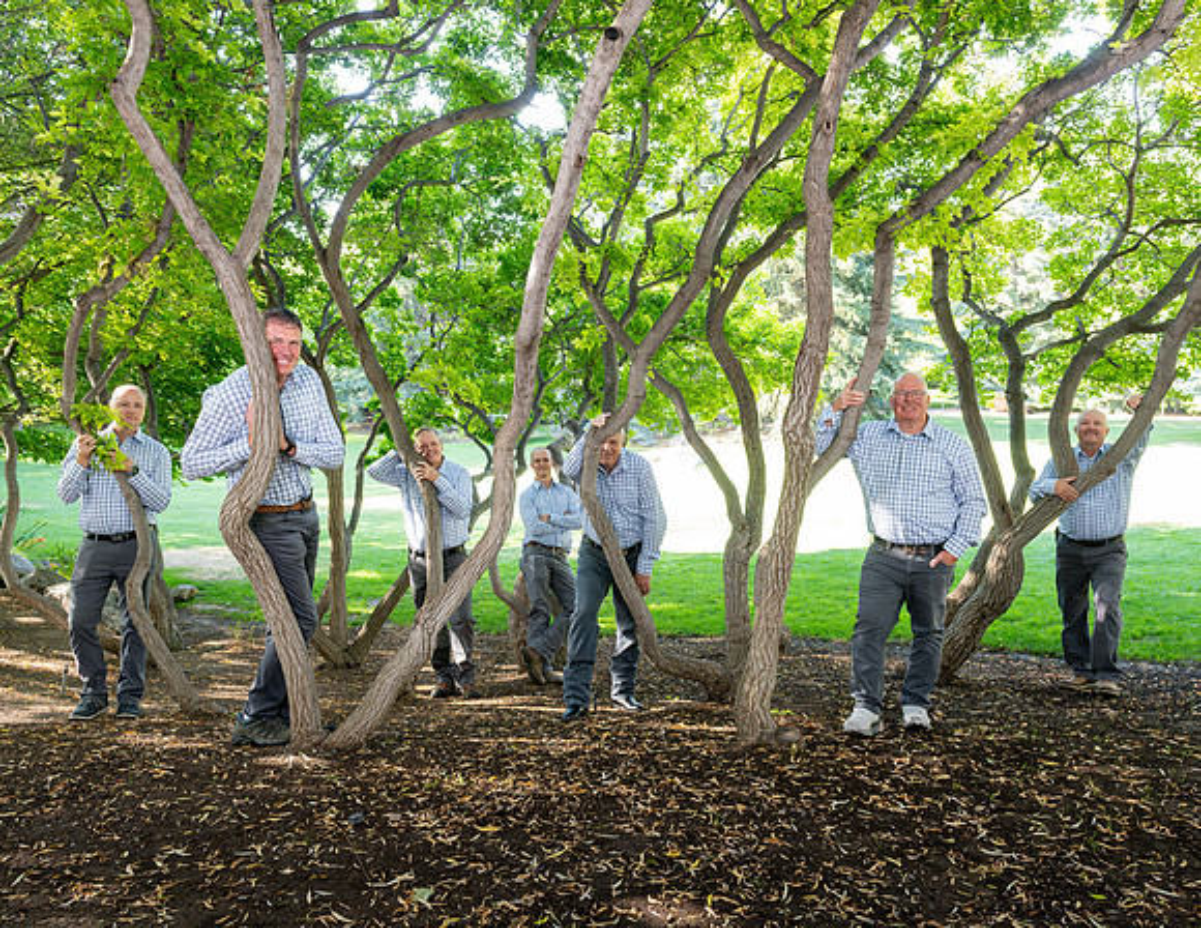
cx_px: 580
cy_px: 464
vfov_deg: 53.1
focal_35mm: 26
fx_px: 928
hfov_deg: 65.8
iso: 4000
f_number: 7.1
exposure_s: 1/200
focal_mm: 24
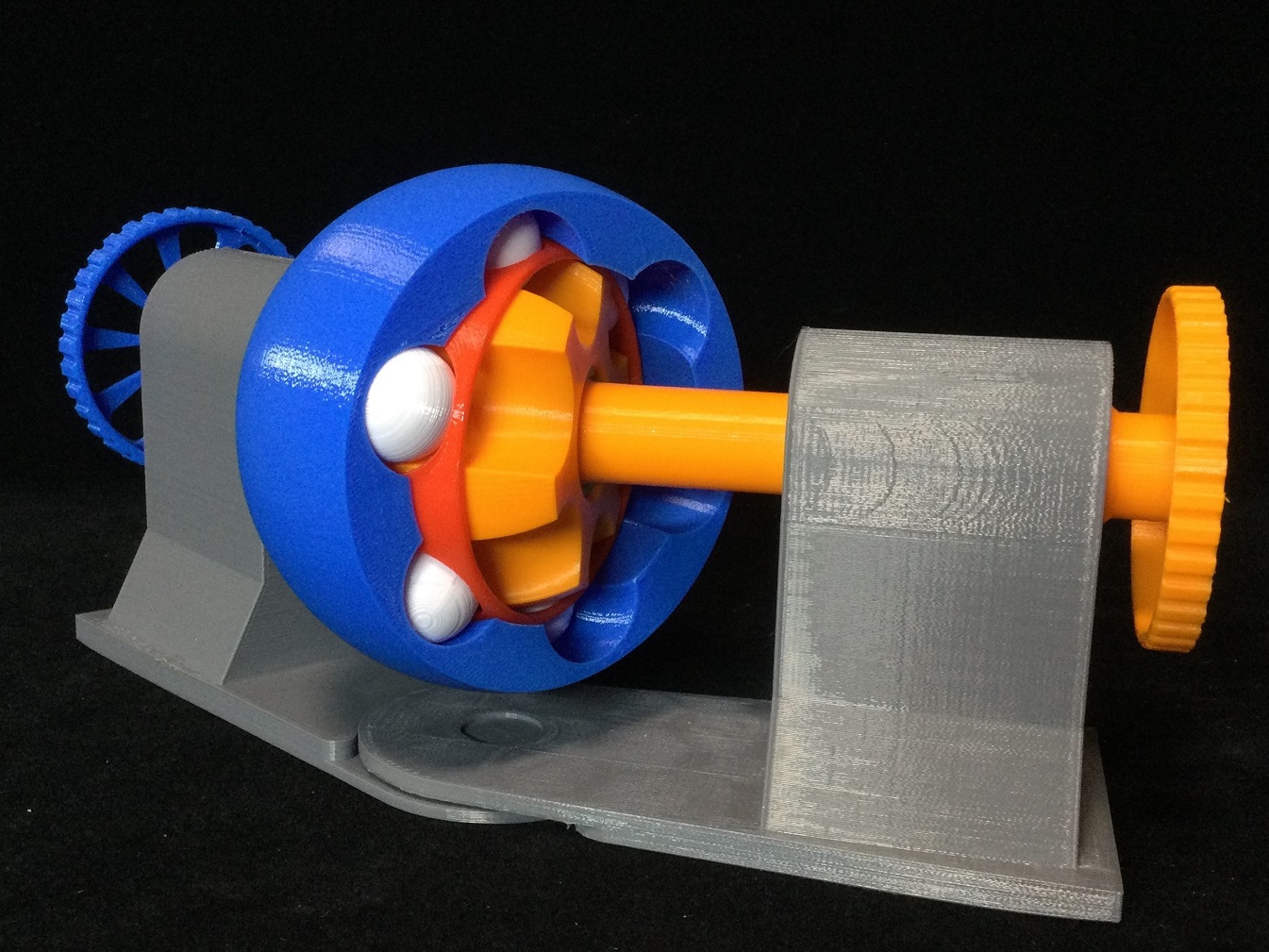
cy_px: 476
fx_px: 1137
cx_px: 634
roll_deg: -1.1
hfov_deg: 58.3
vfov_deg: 45.4
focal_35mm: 31
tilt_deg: -14.6
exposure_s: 1/30
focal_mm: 3.3
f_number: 2.4
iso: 80
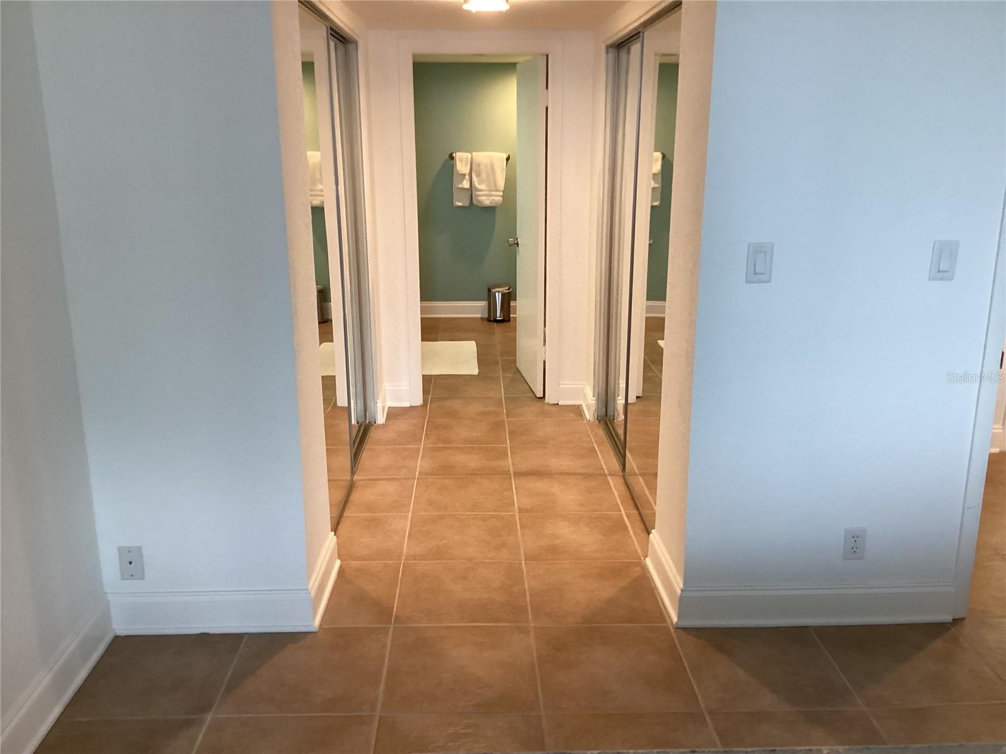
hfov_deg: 58.4
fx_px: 901
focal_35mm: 31
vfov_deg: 45.4
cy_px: 377
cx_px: 503
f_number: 2.4
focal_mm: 3.3
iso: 160
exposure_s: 1/60
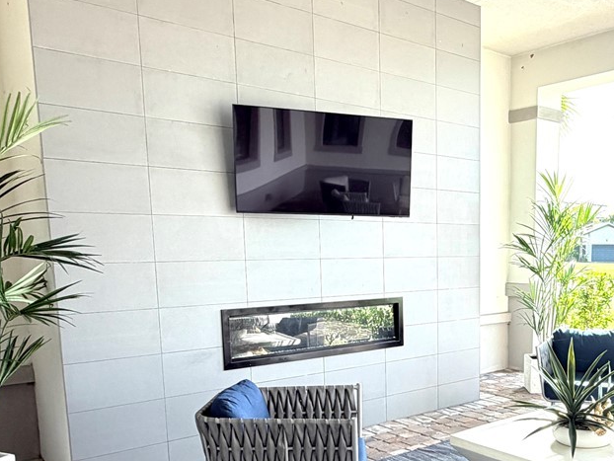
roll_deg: +0.1
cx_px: 481
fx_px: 639
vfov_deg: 38.8
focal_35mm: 36
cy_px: 335
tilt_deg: -8.2
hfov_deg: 48.7
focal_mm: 2.22
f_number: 2.2
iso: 80
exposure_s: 1/121
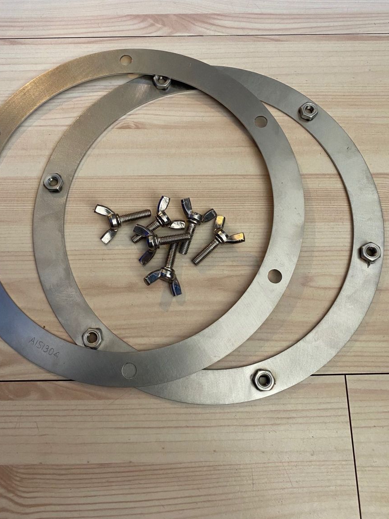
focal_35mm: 30
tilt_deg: -74.0
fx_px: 449
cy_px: 227
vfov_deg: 59.8
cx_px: 168
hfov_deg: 46.7
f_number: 1.8
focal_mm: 4.25
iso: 160
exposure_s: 1/60
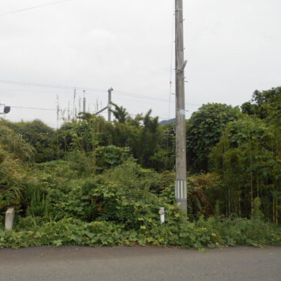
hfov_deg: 52.1
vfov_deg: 52.5
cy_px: 141
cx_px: 108
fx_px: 285
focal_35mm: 31
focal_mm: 4.6
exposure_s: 1/400
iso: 80
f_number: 3.2
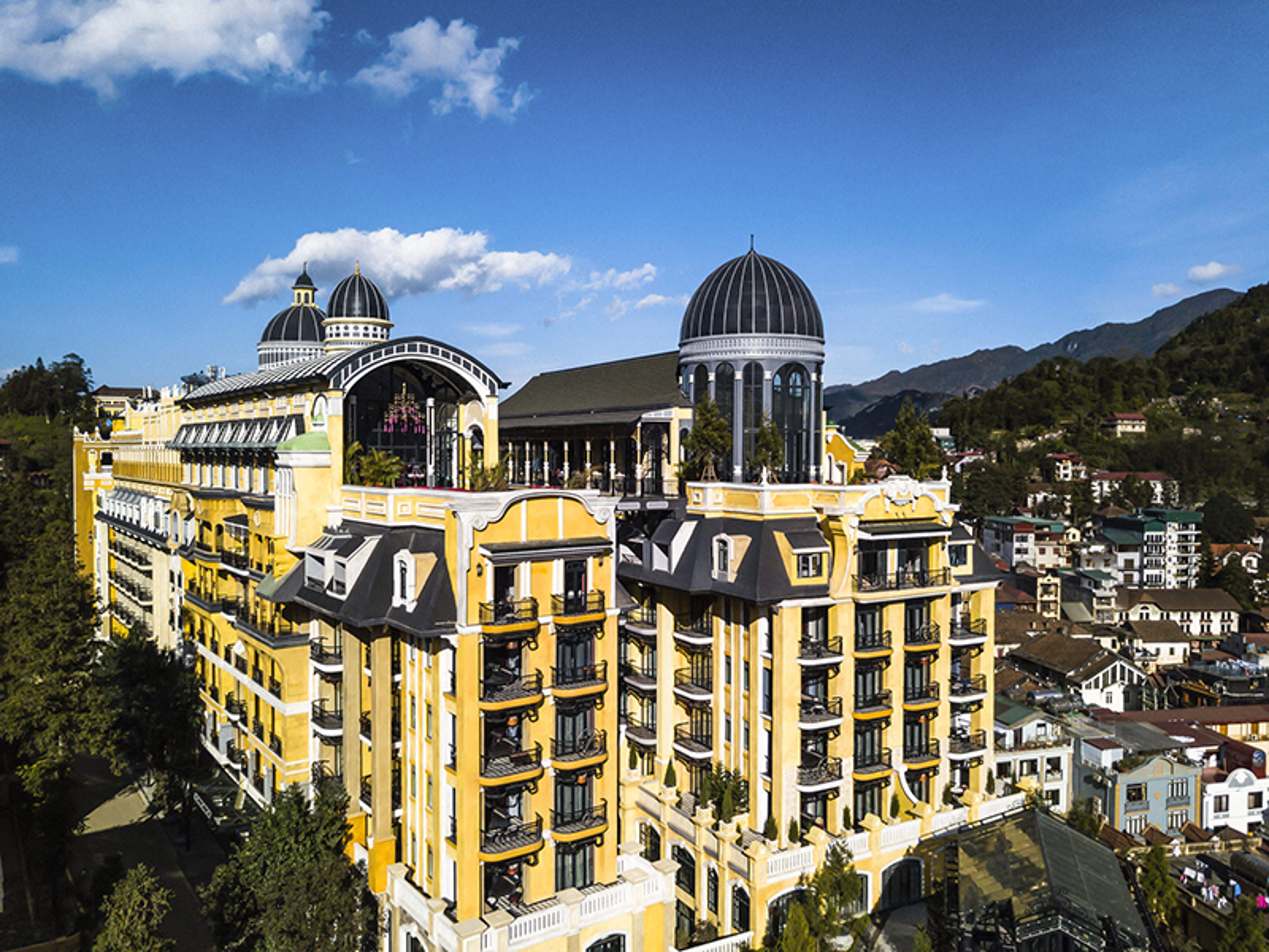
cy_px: 476
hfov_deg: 67.3
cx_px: 634
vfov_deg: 53.1
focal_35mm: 26
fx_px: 953
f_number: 2.2
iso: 100
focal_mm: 4.7
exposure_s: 1/720
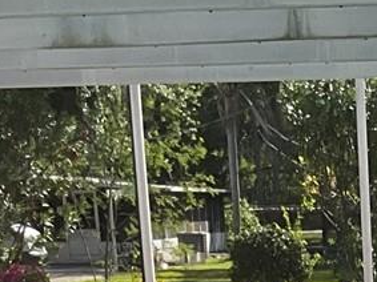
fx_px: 1785
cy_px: 781
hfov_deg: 11.7
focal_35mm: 164
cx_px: 485
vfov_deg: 8.0
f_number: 1.8
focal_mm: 3
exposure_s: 1/666
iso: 16
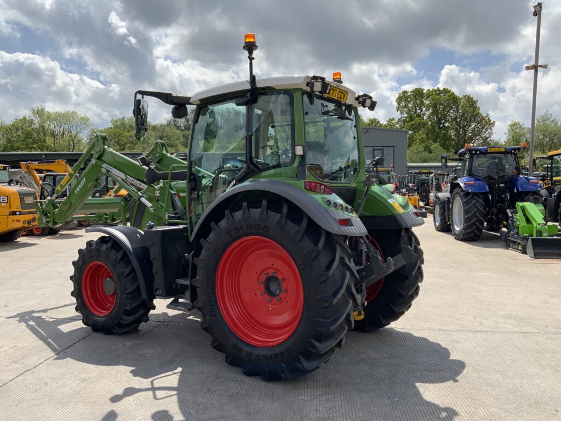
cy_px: 210
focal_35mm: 29
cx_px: 280
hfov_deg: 61.7
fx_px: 470
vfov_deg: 48.2
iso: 16
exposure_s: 1/2320
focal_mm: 3
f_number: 1.8
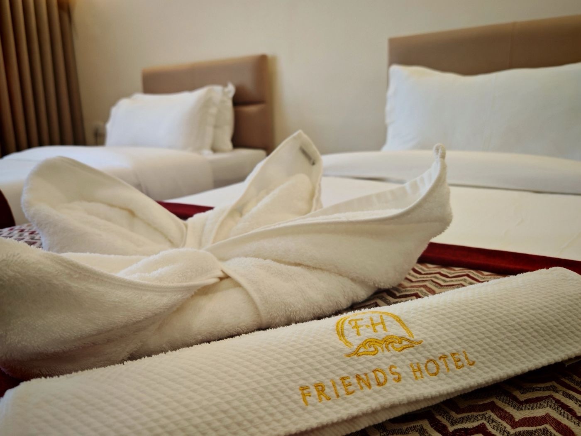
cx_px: 290
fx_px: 453
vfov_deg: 51.4
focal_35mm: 27
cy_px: 218
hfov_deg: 65.3
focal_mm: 6.67
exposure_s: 1/100
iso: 400
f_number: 1.9
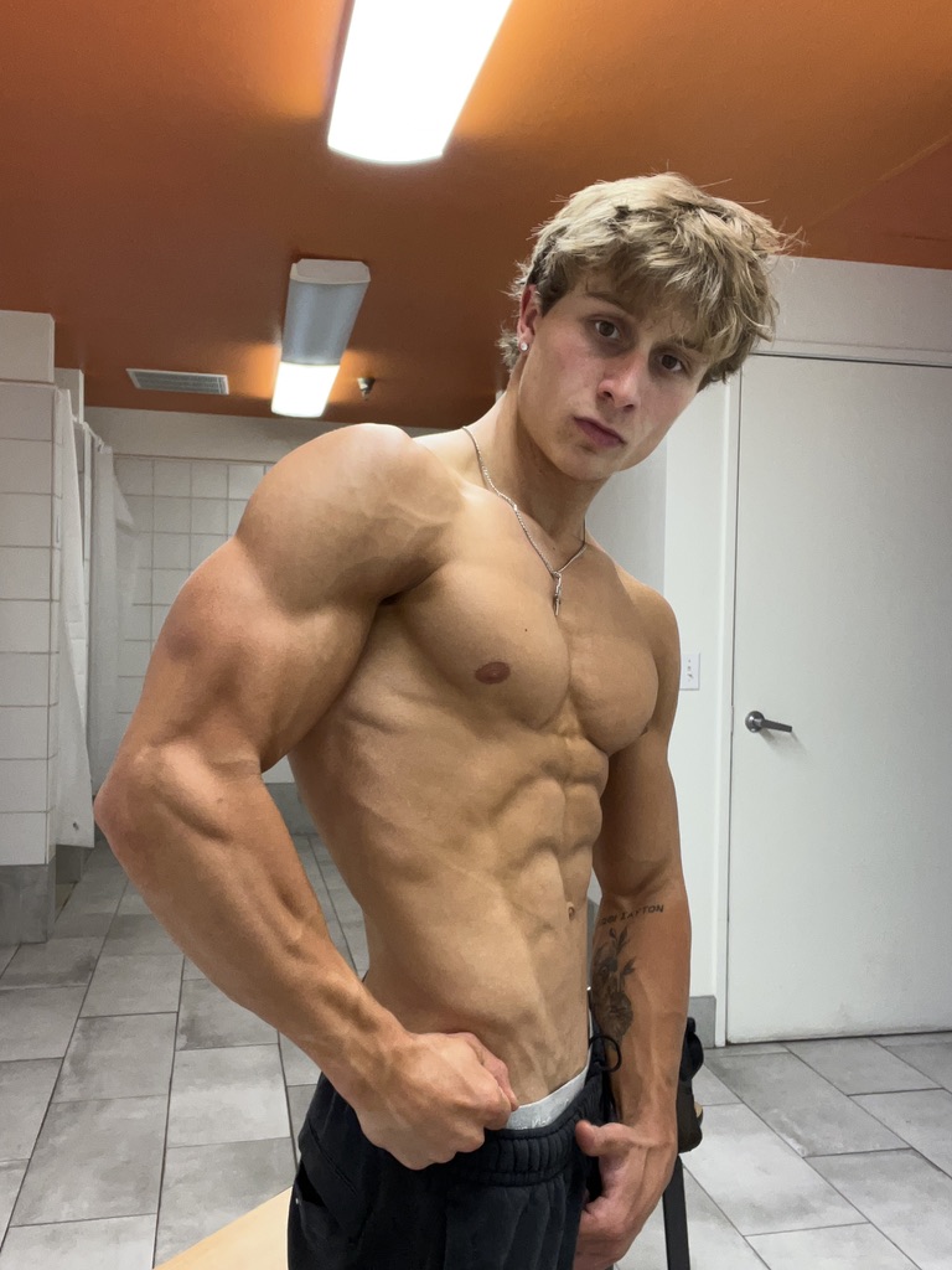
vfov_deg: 60.0
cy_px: 635
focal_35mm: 30
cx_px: 476
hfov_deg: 46.8
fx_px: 1100
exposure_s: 1/60
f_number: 2.2
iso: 160
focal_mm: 2.71
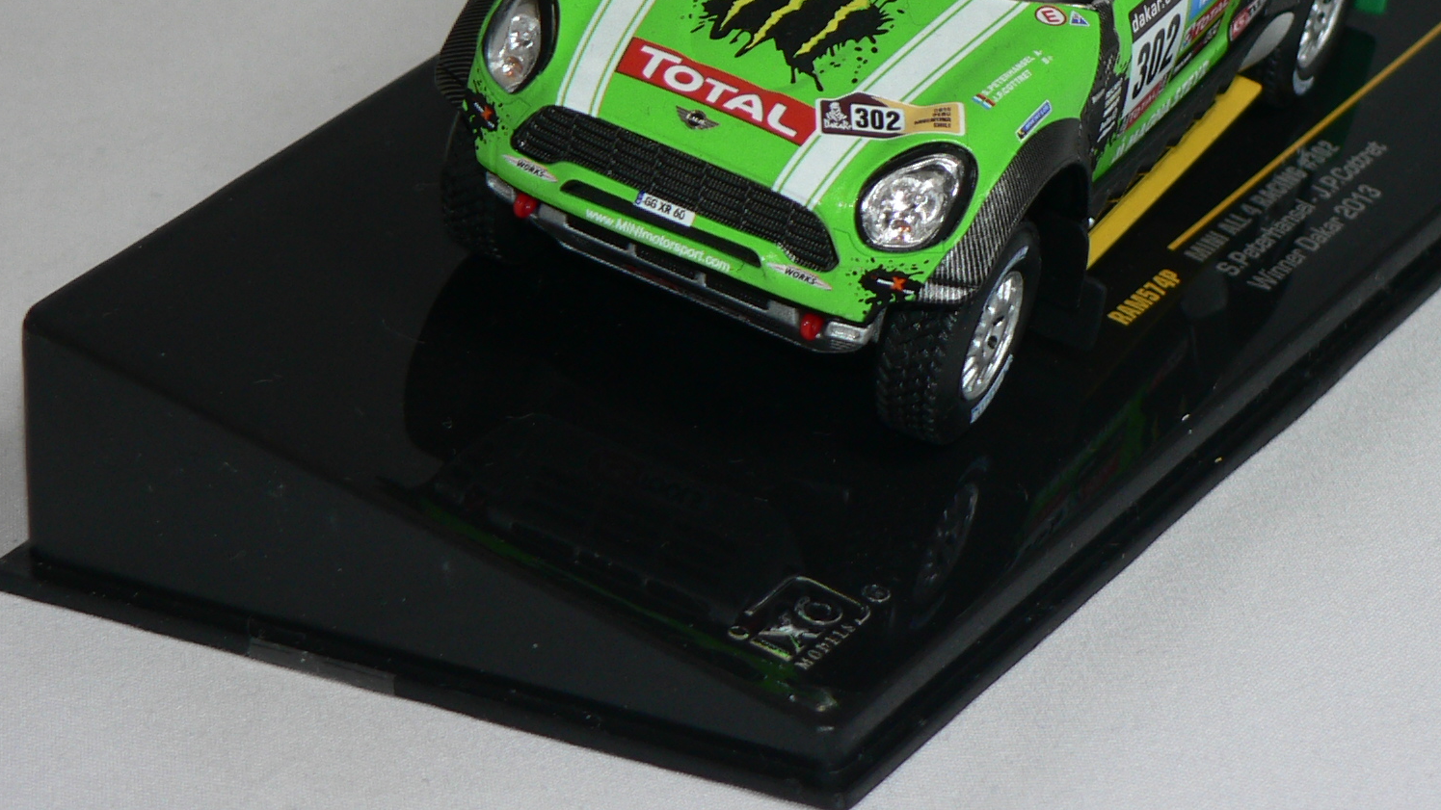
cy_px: -106
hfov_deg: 14.0
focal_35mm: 153
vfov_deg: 7.9
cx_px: 867
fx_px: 5846
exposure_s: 1/60
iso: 80
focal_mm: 13.7
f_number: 3.2
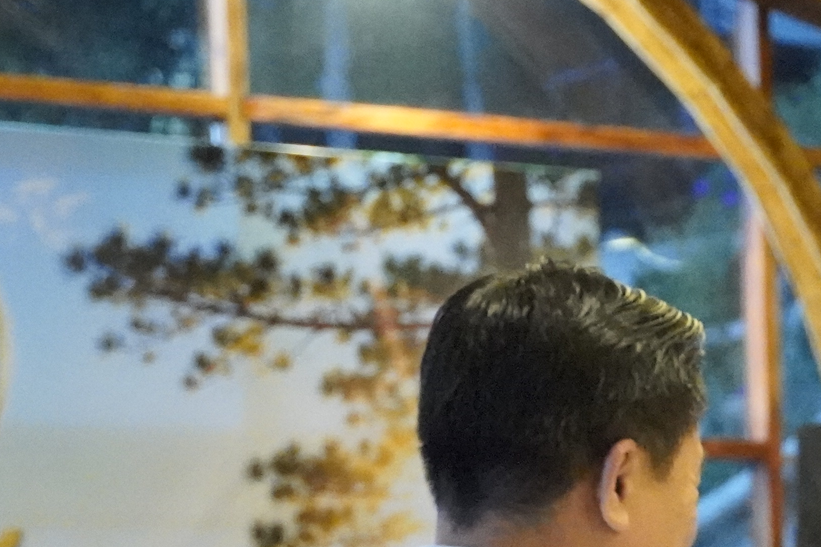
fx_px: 3899
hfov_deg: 11.8
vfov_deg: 8.0
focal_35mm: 171
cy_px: 624
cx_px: 985
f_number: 2.8
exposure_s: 1/320
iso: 25600
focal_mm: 47
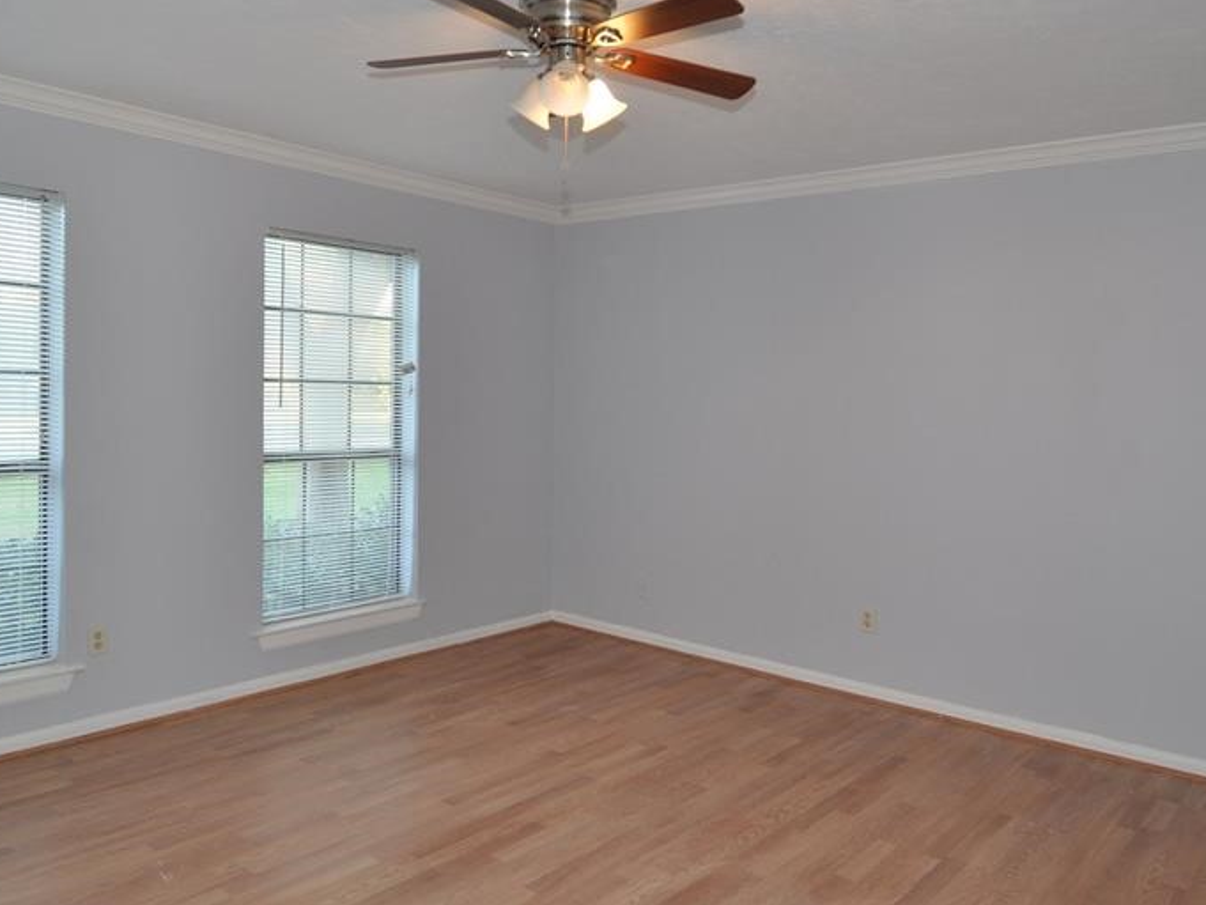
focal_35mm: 26
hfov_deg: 67.1
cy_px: 432
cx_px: 540
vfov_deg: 53.1
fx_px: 906
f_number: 4
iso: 400
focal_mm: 12
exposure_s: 1/60
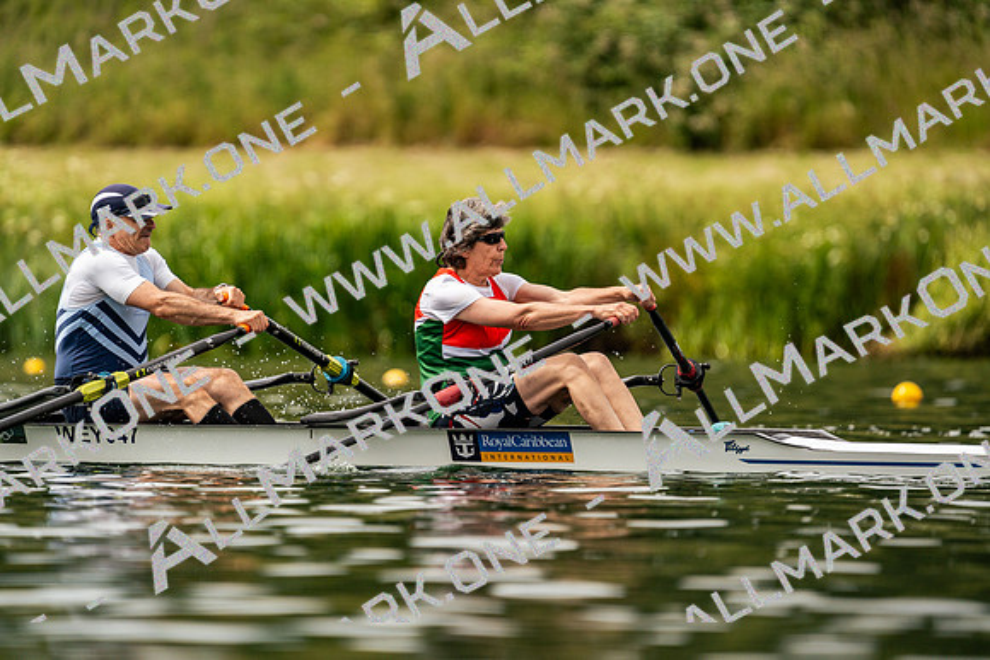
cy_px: 330
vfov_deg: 2.3
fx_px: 16503
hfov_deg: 3.4
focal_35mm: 600
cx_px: 495
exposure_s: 1/2000
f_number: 6.3
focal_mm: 600
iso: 320
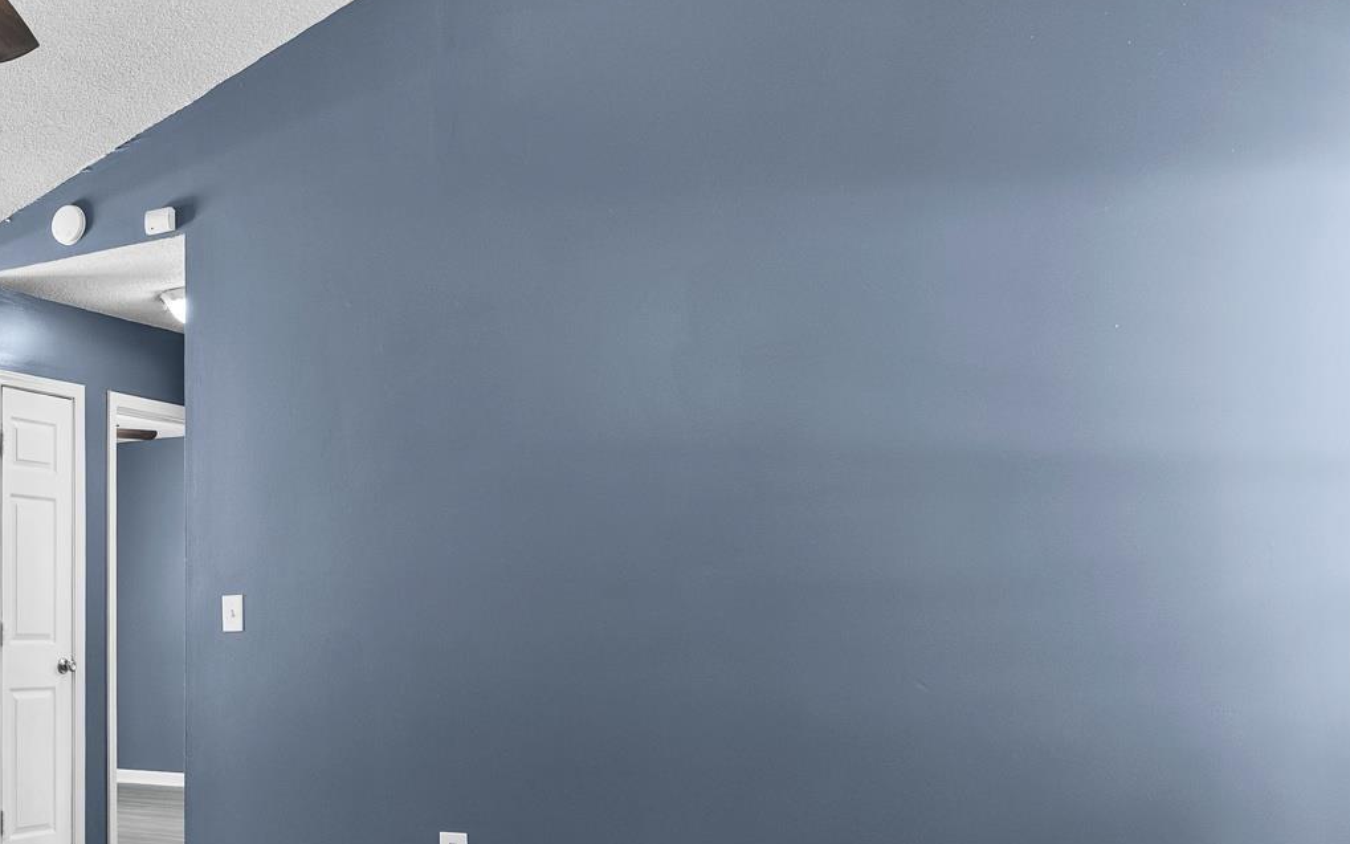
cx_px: 58
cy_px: 643
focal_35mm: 41
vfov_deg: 30.5
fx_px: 1518
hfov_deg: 42.6
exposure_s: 1/2.5
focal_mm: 11
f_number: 6.3
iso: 200
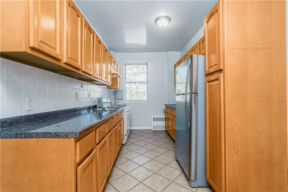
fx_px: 128
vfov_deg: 73.7
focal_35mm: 16
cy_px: 96
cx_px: 144
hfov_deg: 96.8
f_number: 5
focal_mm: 16
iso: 64
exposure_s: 1/50
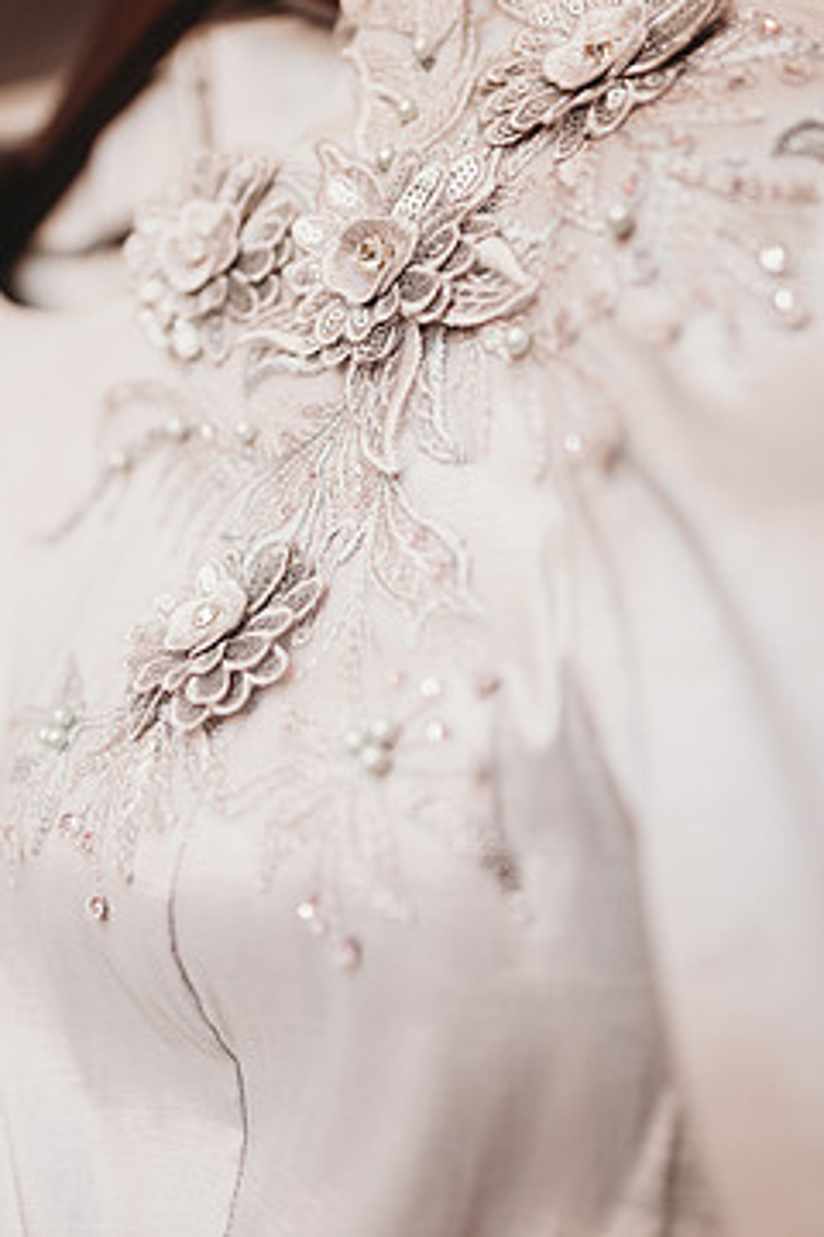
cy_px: 625
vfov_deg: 61.9
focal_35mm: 30
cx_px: 336
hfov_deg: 43.4
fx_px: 1030
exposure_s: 1/320
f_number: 1.8
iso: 250
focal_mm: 24
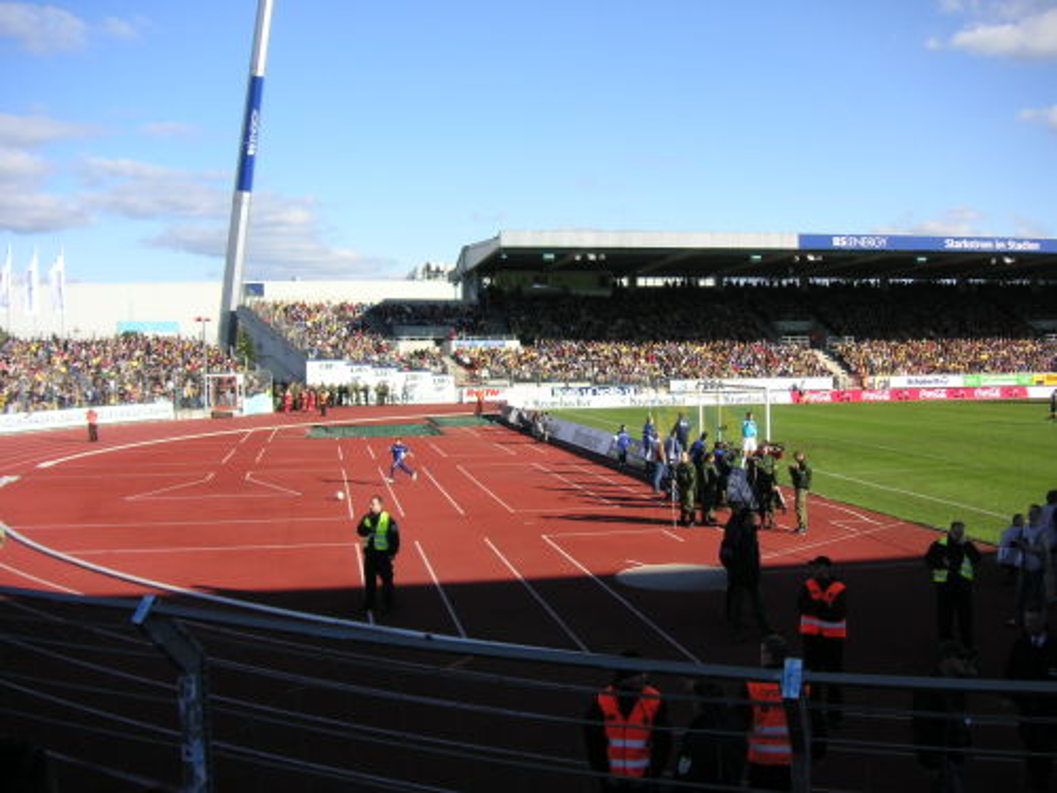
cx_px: 528
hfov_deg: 50.1
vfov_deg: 38.7
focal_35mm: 37
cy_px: 396
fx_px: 1130
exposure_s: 1/1000
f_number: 2.8
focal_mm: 6.1
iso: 50
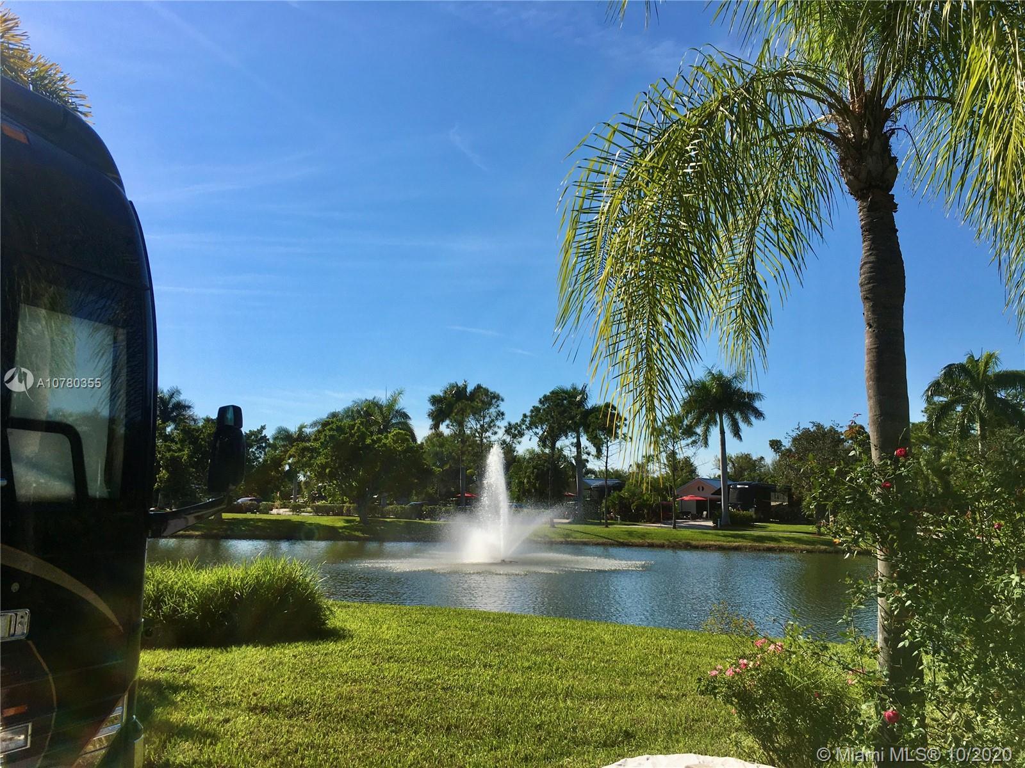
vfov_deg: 48.2
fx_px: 859
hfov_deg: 61.7
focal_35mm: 29
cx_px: 512
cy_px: 384
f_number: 2.2
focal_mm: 4.15
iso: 25
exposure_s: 1/2404
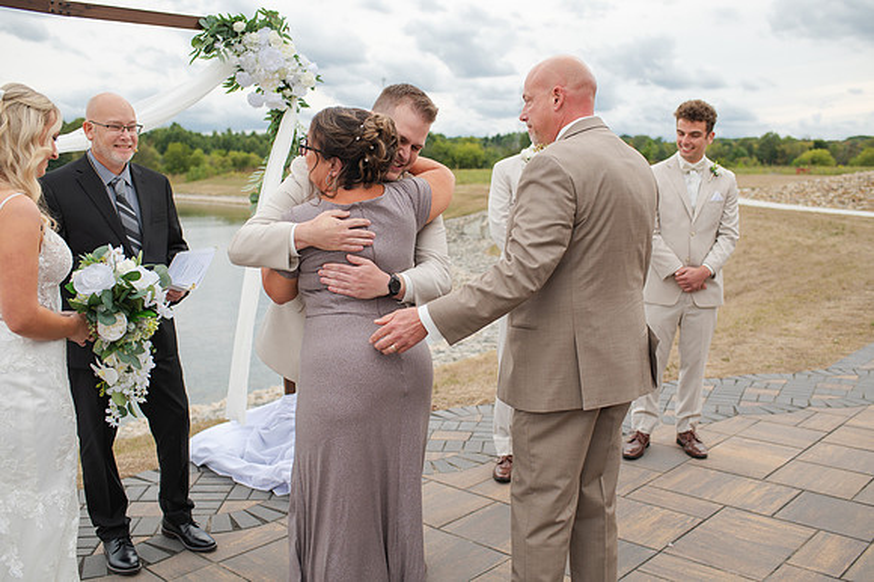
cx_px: 437
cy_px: 291
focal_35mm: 35
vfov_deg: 37.8
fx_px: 849
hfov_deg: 54.5
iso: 125
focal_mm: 35
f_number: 3.5
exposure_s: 1/800
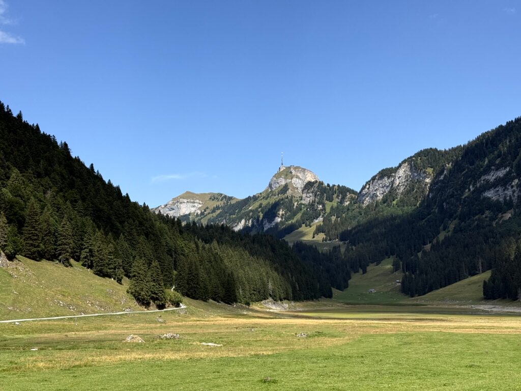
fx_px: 722
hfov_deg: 39.7
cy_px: 196
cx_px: 260
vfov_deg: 30.3
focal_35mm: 48
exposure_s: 1/4329
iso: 64
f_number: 1.78
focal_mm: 6.76
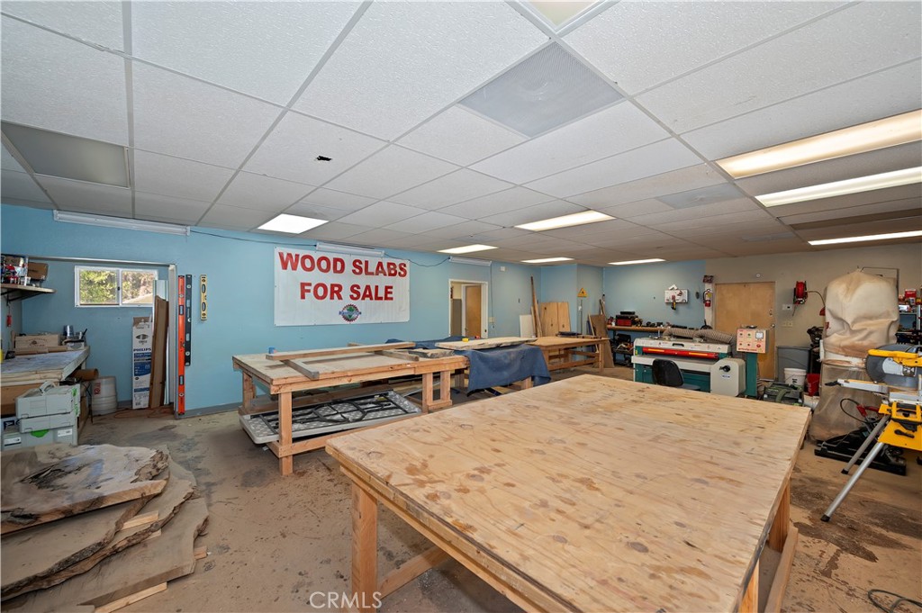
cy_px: 306
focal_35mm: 14
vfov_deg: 81.1
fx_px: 358
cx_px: 461
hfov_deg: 104.3
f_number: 8
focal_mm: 14
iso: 400
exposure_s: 1/20
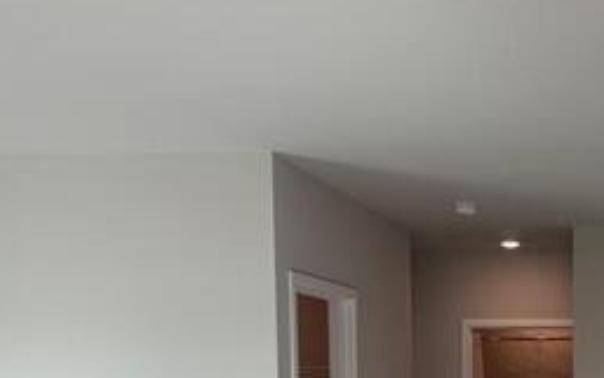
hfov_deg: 29.0
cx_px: 608
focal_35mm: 66
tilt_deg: -3.5
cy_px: 460
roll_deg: -0.3
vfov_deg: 18.6
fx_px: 1087
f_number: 1.78
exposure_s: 1/315
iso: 100
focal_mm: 6.76
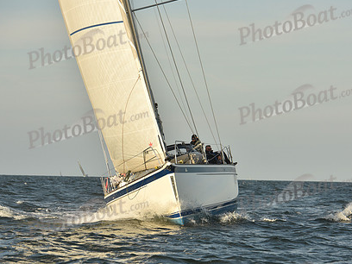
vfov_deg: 7.0
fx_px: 2156
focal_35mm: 212
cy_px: 159
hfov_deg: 9.3
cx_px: 194
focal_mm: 155
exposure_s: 1/1000
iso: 250
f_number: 6.3
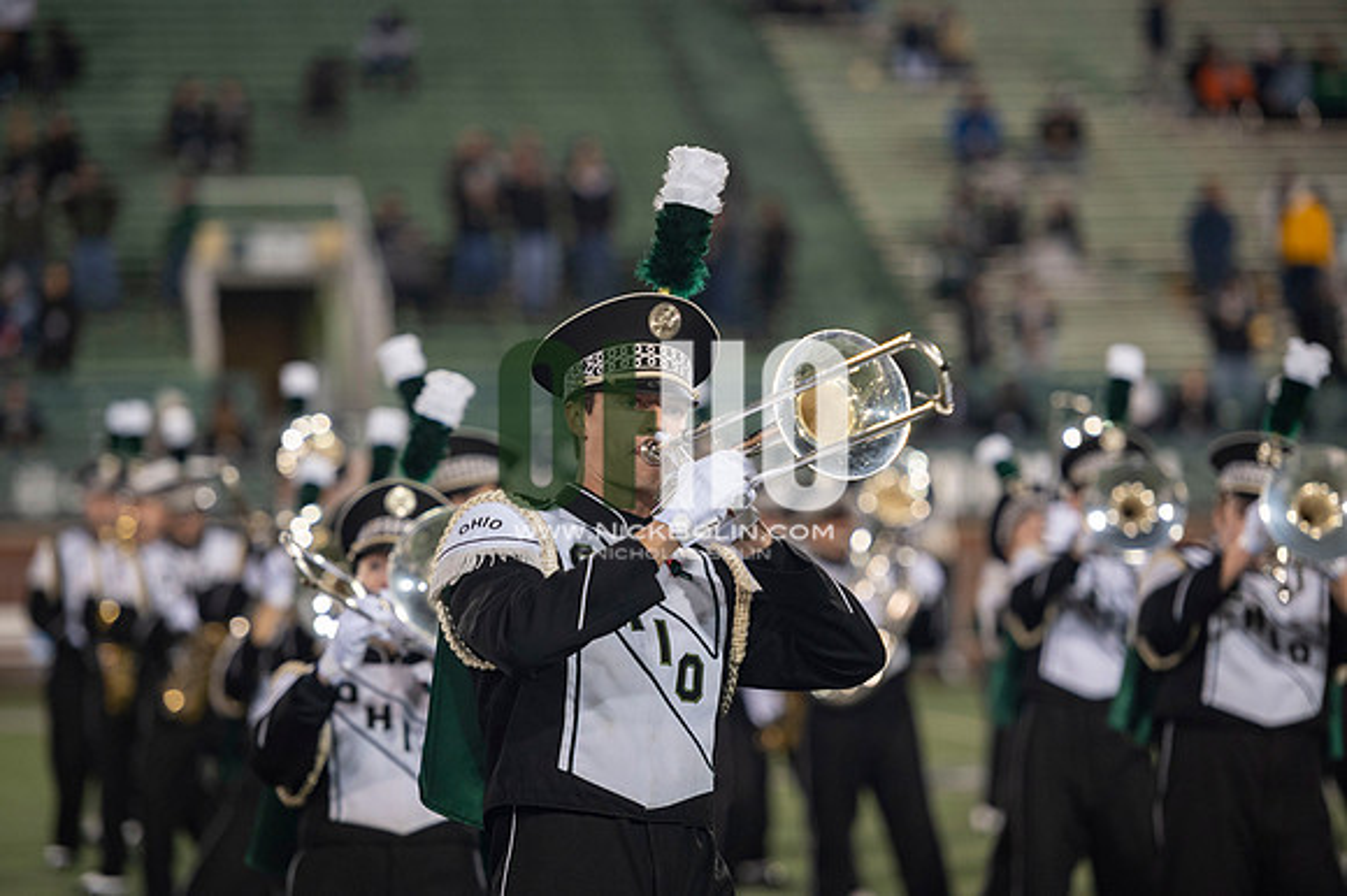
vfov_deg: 8.1
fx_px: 6357
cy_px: 448
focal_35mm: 170
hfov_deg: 12.1
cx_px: 674
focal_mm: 170
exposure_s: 1/500
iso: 1000
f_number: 2.8
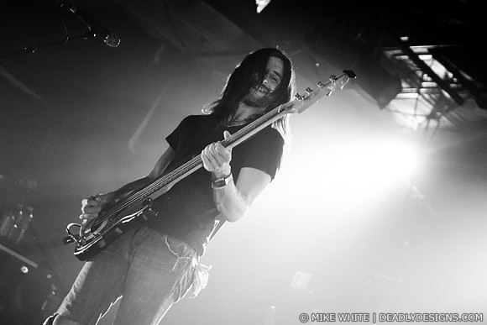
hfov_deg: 43.6
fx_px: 609
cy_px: 162
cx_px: 244
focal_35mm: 45
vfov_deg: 29.9
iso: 1000
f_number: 1.8
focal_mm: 30
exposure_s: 1/250
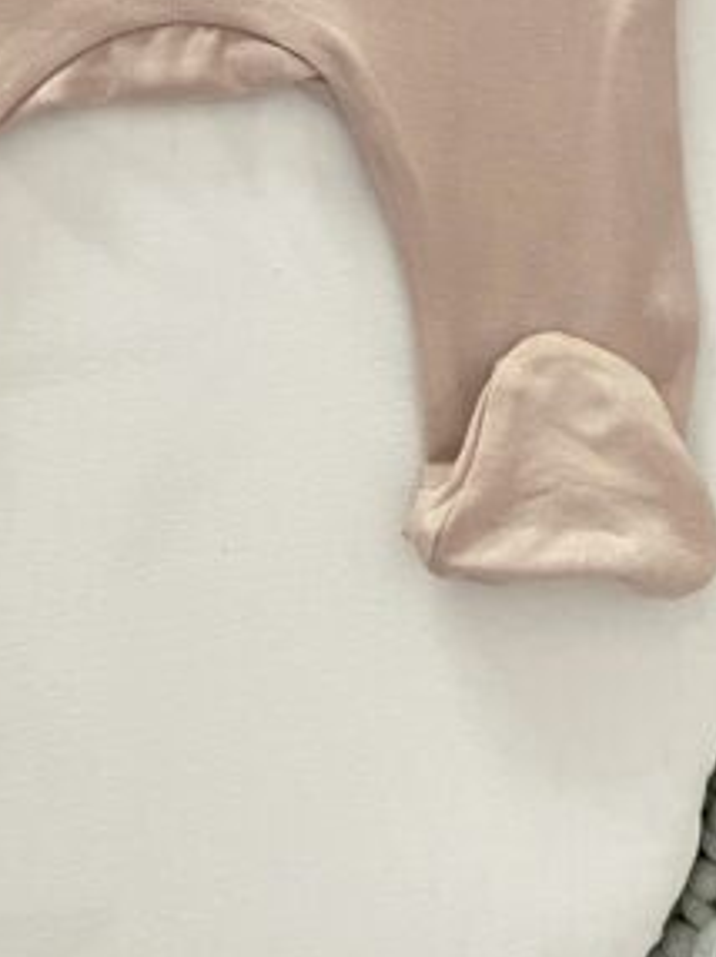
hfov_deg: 21.0
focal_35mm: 70
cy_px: -187
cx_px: 308
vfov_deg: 25.1
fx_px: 1933
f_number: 1.6
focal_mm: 5.1
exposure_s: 1/54
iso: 500
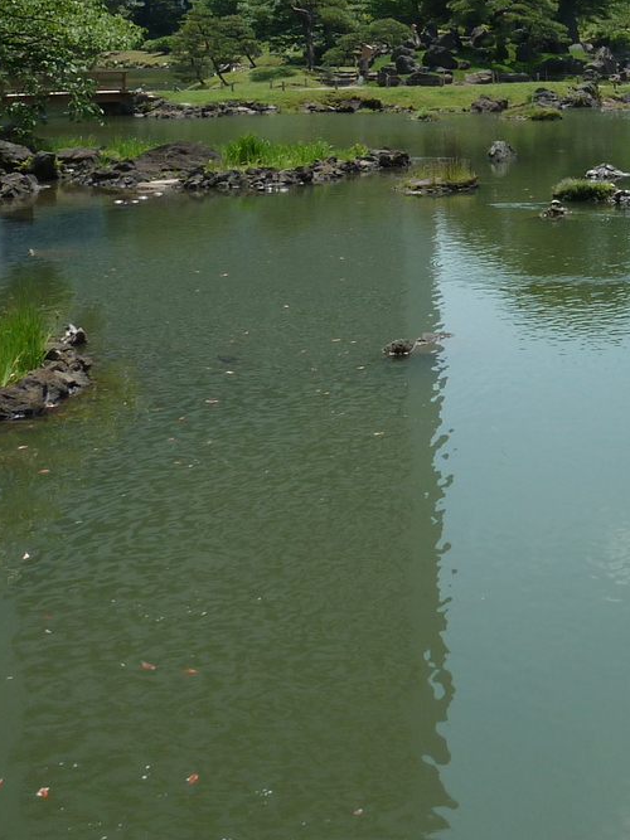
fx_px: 1456
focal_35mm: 60
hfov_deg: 22.7
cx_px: 733
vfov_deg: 30.8
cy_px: 86
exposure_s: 1/400
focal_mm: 4.1
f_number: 4.5
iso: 80
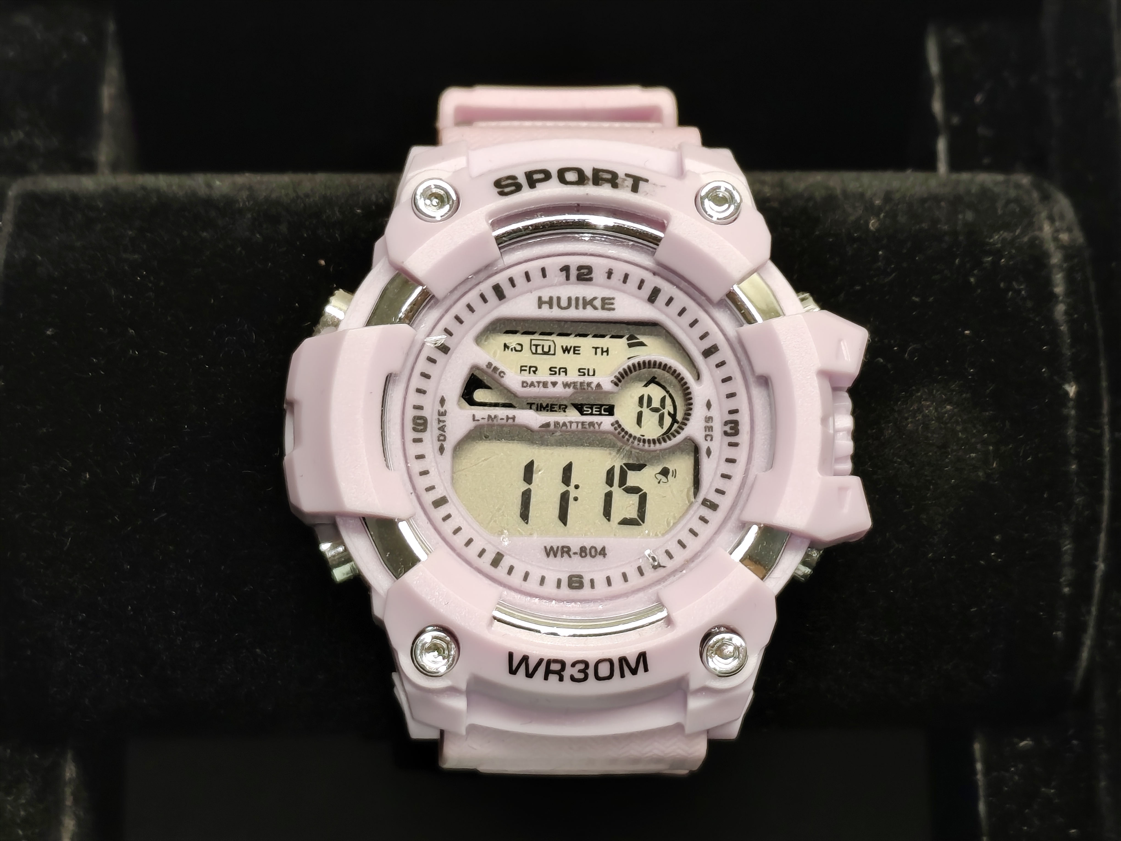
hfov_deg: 21.3
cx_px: 560
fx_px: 2979
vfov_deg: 16.1
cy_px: 420
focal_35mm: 92
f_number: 1.65
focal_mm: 6.19
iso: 160
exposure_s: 1/100
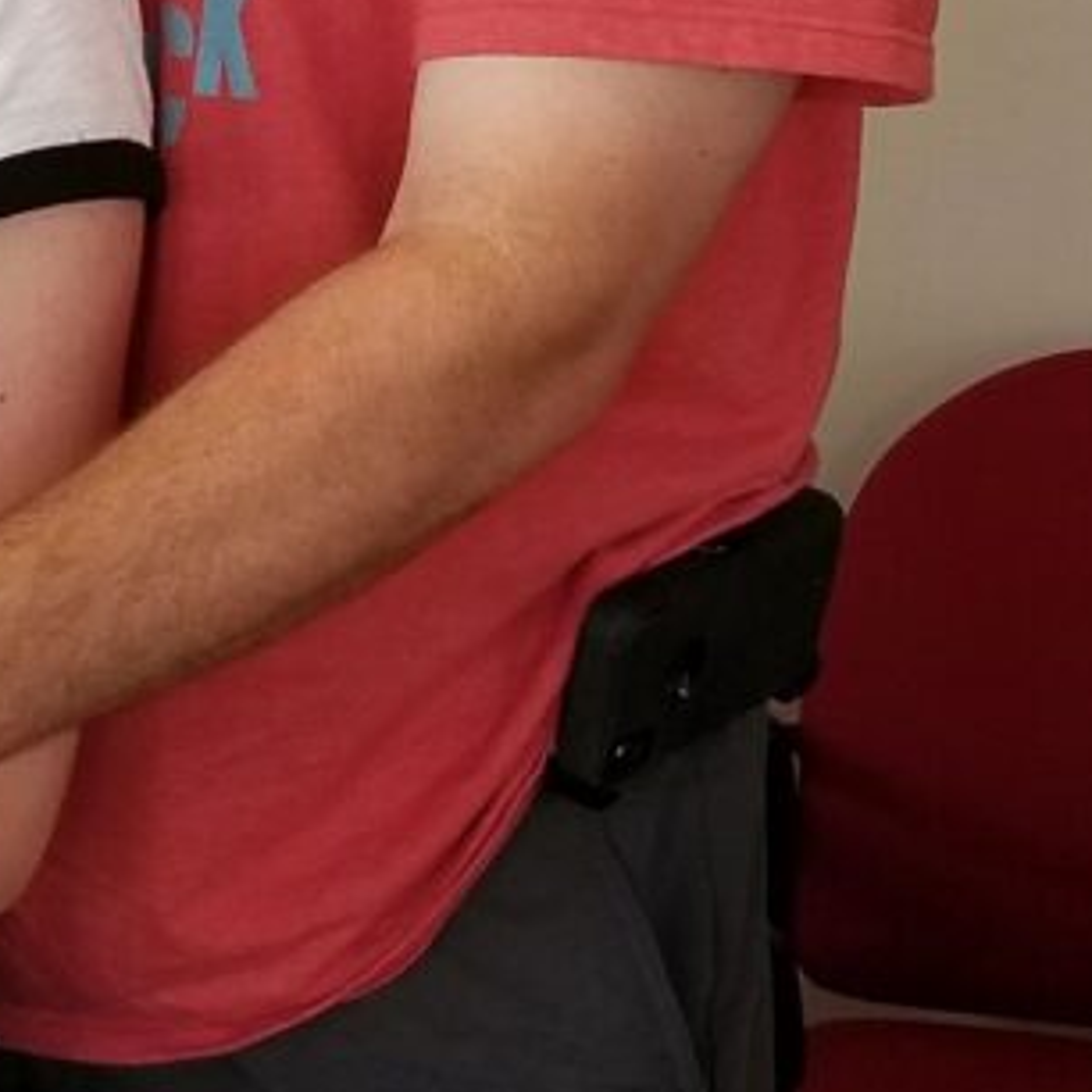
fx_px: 2748
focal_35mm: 77
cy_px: -139
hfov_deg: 21.1
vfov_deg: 21.2
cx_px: -168
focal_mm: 4.25
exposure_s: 1/81
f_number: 1.7
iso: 50
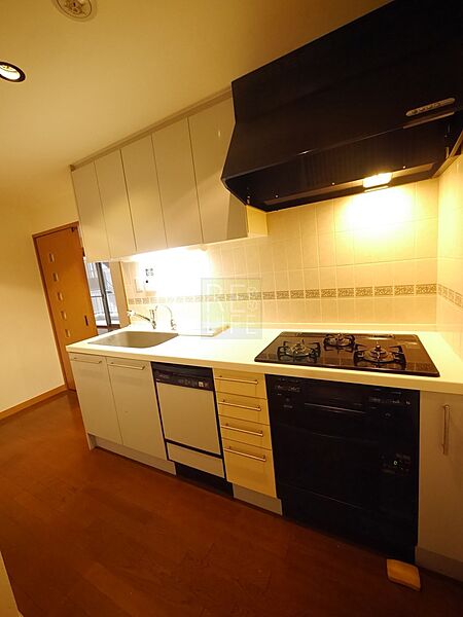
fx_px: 250
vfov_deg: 102.1
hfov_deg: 85.7
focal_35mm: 14
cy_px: 308
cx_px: 232
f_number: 4
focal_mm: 7
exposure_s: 1/60
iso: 3200
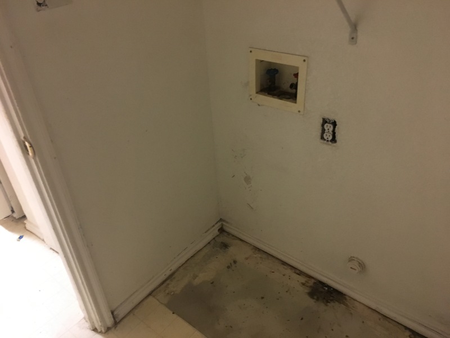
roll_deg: +5.8
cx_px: 225
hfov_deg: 61.7
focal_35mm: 29
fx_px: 377
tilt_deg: -33.5
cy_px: 169
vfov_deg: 48.2
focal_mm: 4.15
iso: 200
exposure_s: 1/15
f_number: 2.2
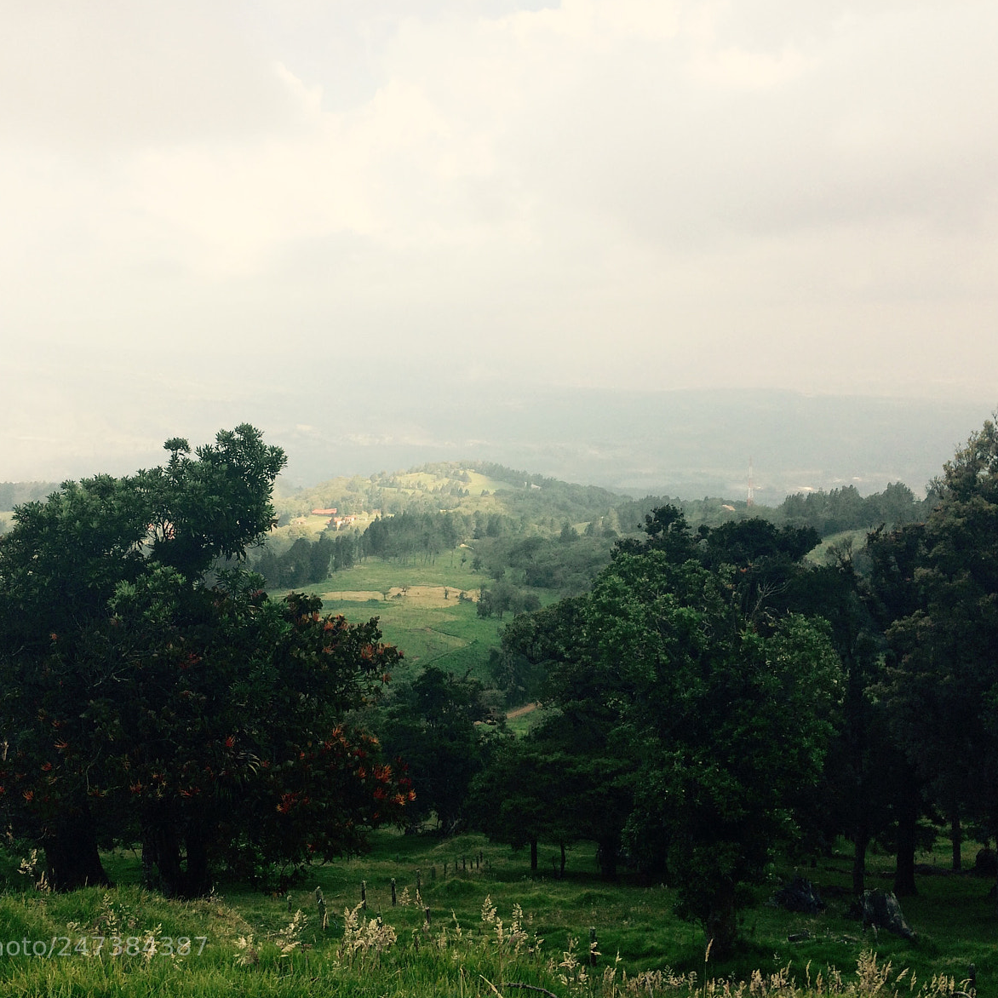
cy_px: 502
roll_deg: +1.8
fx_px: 1142
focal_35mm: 35
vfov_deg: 47.2
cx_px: 444
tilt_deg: -11.0
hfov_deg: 47.1
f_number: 2.2
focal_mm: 4.15
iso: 32
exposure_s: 1/1325
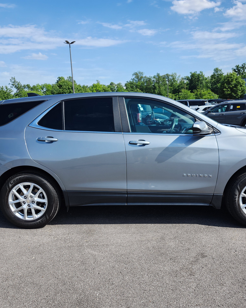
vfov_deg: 58.8
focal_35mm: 30
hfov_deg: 48.5
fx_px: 273
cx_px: 132
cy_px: 154
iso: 25
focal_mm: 5.54
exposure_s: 1/1145
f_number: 1.8
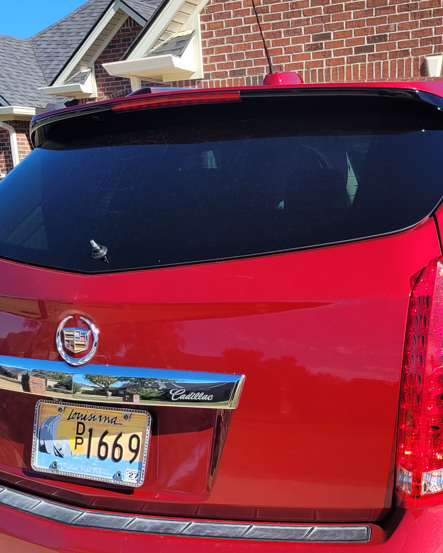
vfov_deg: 35.8
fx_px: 836
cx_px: 282
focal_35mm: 51
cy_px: 414
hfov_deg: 29.5
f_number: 1.8
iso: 40
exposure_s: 1/1663
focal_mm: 5.4
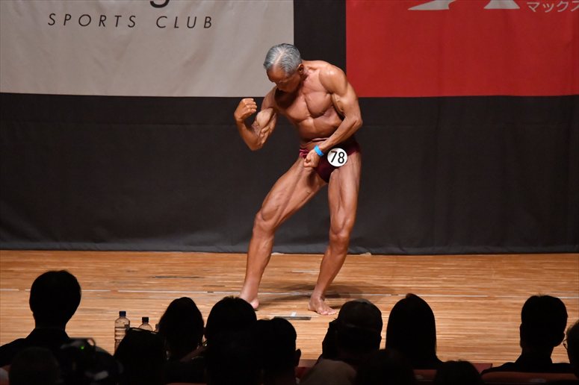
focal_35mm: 270
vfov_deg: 5.1
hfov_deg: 7.6
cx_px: 290
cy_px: 192
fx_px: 4340
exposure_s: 1/400
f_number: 5.6
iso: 10000
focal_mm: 180
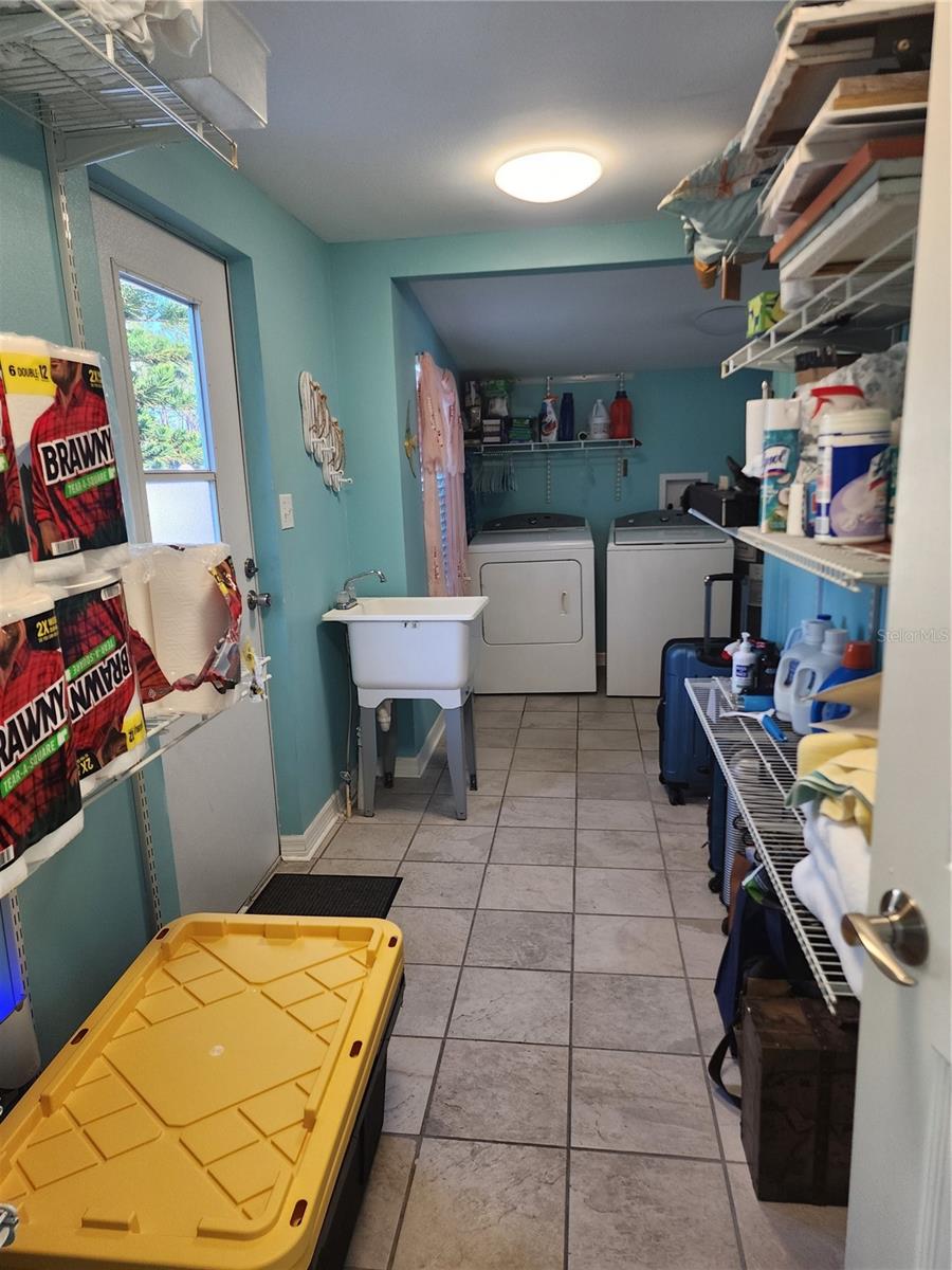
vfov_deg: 73.9
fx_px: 843
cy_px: 635
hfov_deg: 58.9
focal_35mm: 23
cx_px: 476
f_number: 1.8
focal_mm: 6.4
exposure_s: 1/120
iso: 200
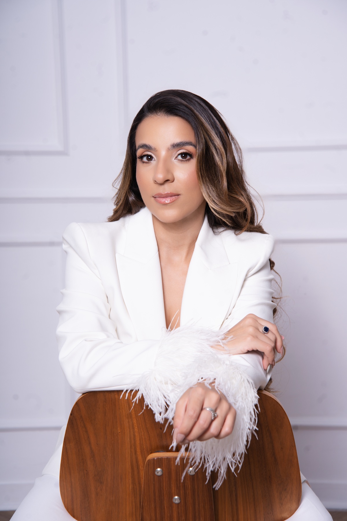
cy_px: 260
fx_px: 1084
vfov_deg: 27.0
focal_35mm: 75
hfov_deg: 18.2
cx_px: 174
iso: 200
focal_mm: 75
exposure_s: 1/160
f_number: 7.1
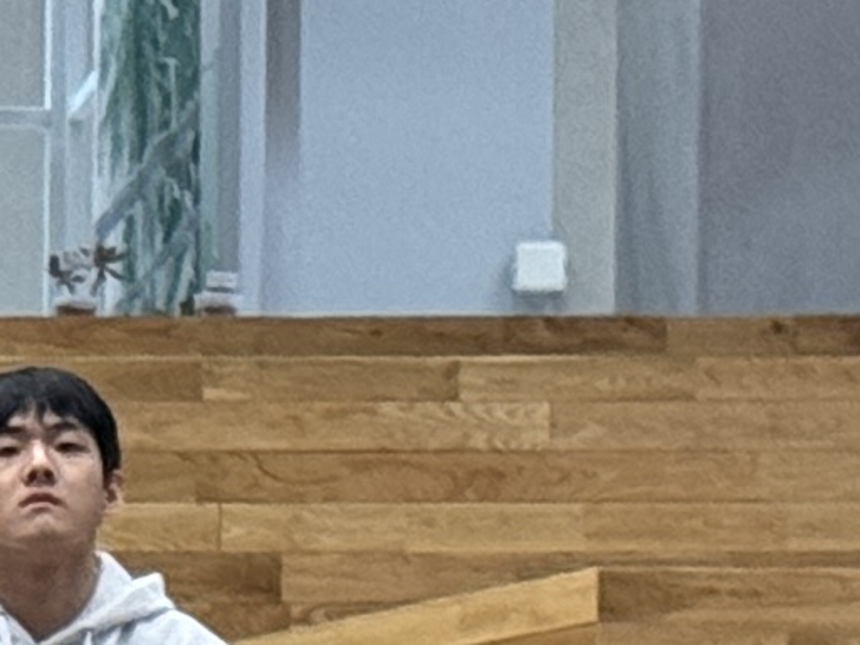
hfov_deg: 5.1
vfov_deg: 3.8
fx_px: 9391
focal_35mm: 378
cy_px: 1722
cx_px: -1372
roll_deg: -0.5
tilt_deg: +2.4
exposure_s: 1/60
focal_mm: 6.76
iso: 250
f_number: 1.78
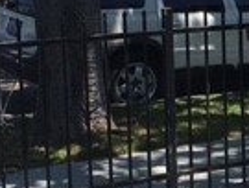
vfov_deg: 10.9
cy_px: 83
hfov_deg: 13.7
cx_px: 338
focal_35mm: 137
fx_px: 988
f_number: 2.2
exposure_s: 1/1083
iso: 25
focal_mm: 4.15
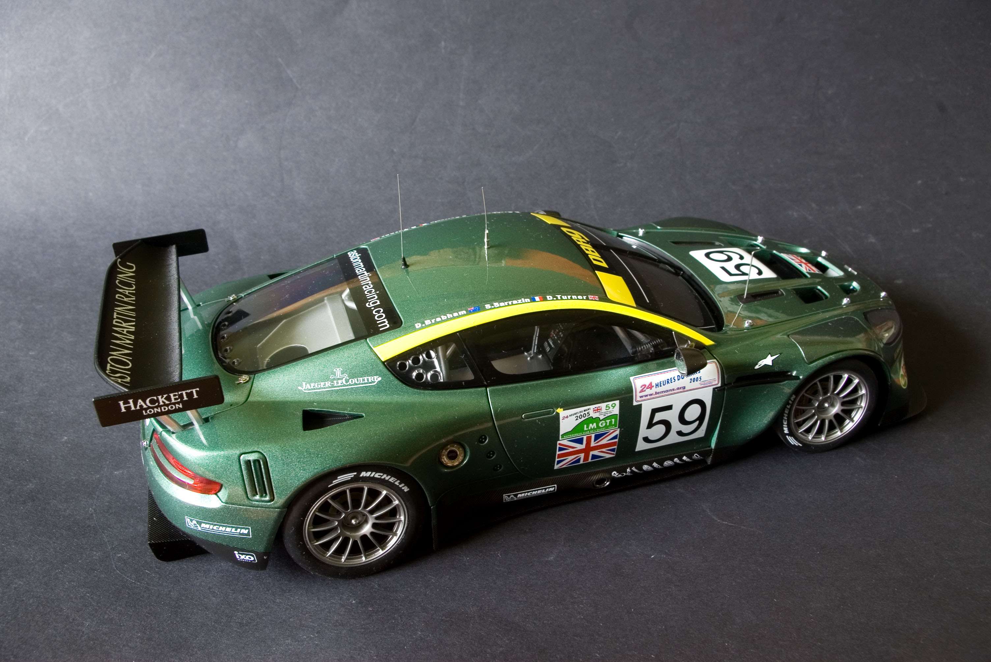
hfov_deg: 59.5
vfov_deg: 41.7
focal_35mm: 32
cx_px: 496
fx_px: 867
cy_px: 331
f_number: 13
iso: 200
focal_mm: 21
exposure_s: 1.5
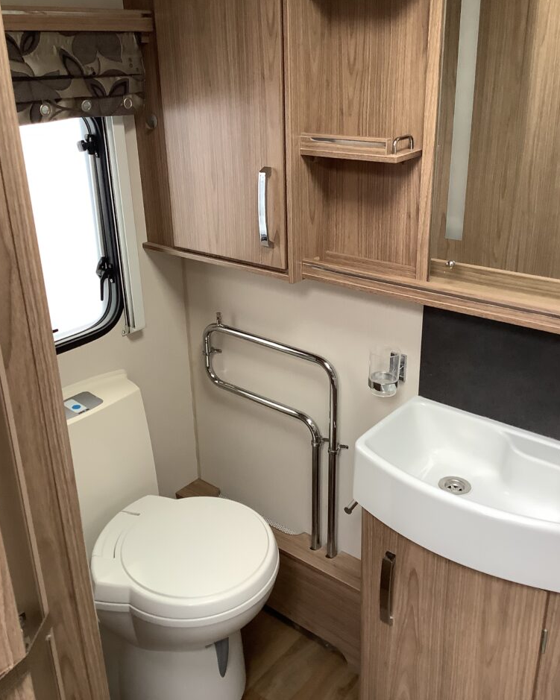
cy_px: 319
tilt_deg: -23.1
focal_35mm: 33
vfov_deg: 54.1
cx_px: 277
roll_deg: +1.0
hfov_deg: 44.5
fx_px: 684
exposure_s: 1/50
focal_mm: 3.3
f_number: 2.4
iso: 125
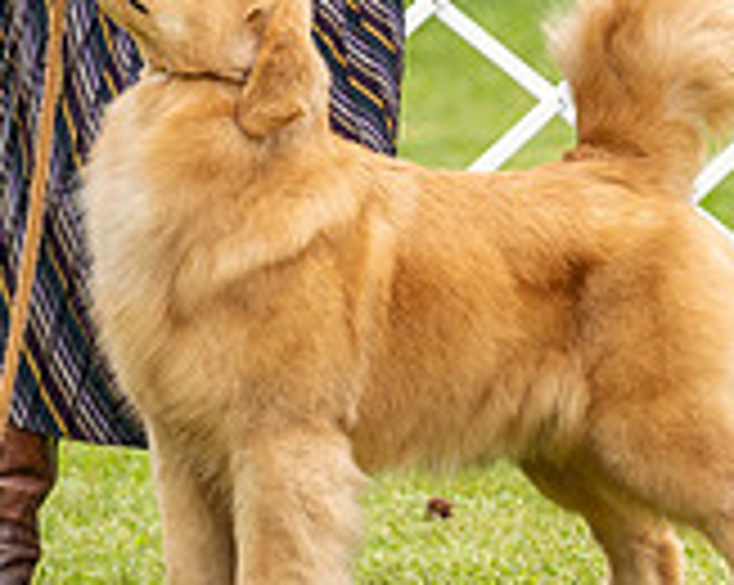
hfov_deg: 3.0
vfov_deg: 2.4
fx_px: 13930
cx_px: 290
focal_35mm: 642
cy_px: -50
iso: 400
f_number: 4.5
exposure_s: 1/640
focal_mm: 165
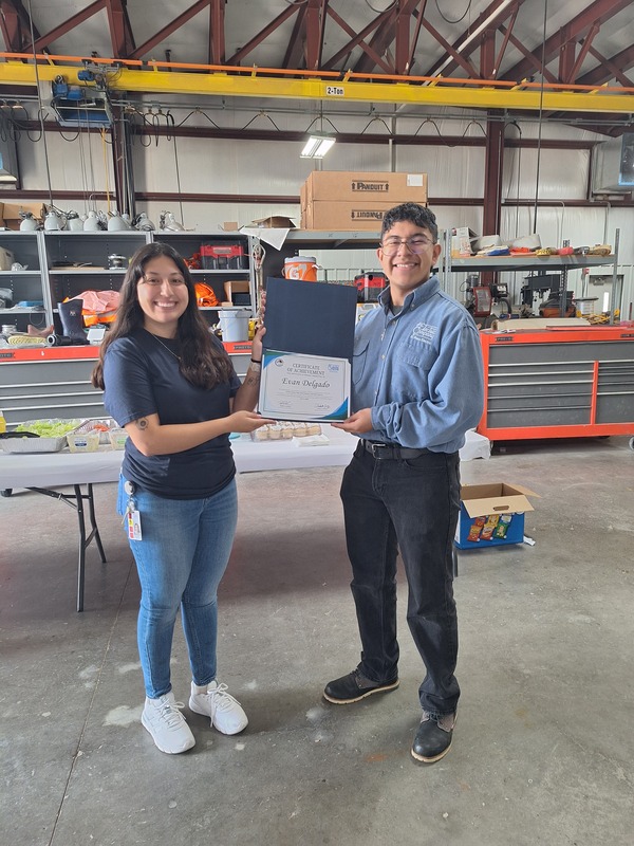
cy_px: 423
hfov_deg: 58.9
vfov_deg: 73.9
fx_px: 562
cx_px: 317
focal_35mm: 23
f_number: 1.8
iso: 100
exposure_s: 1/40
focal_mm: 5.54
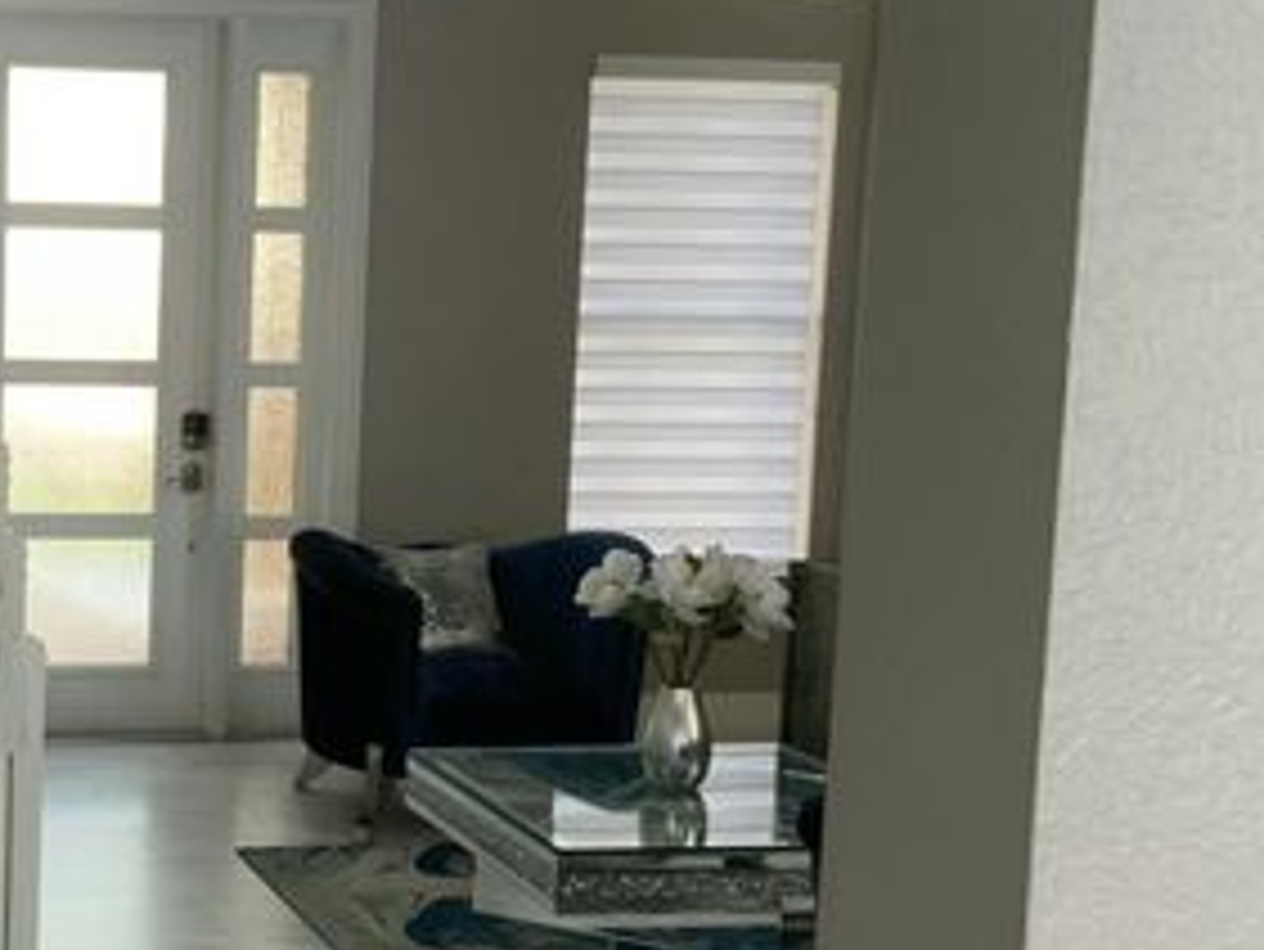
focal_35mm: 66
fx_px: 2411
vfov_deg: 22.2
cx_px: 49
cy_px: 558
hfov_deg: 27.9
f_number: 1.8
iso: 50
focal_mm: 3
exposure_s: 1/122
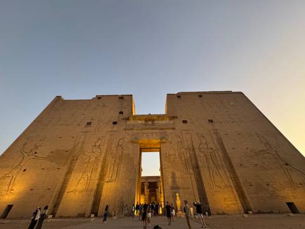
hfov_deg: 102.1
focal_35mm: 14
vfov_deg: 85.7
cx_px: 152
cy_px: 114
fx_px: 123
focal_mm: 2.22
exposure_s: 1/50
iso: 400
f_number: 2.2
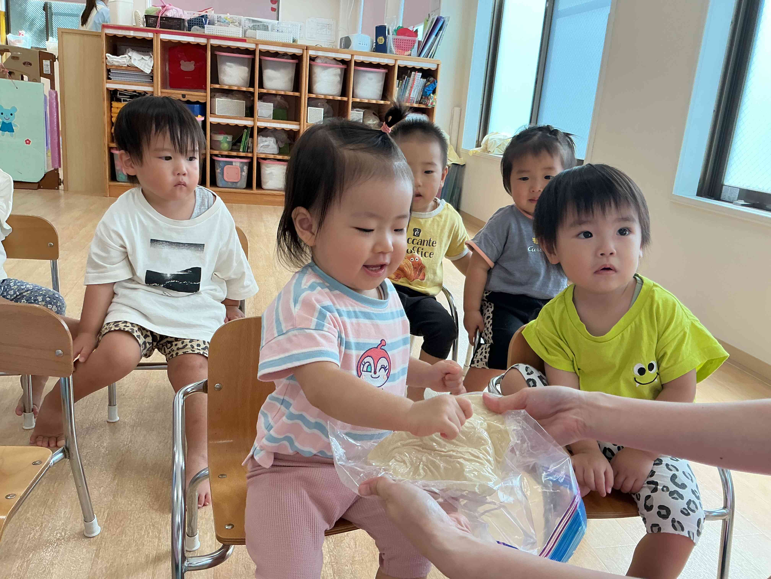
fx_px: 646
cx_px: 386
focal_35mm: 29
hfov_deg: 61.7
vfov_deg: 48.2
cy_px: 290
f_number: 1.8
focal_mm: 3
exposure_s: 1/141
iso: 32
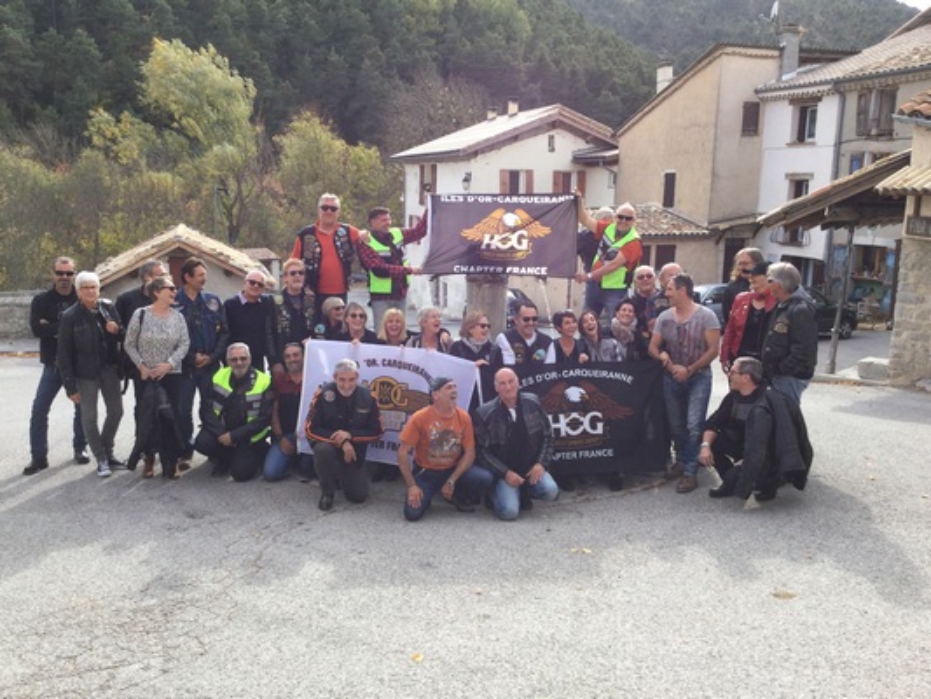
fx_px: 834
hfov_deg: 58.3
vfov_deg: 45.5
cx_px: 466
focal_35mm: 31
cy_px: 350
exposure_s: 1/401
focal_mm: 3.3
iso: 25
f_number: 2.4
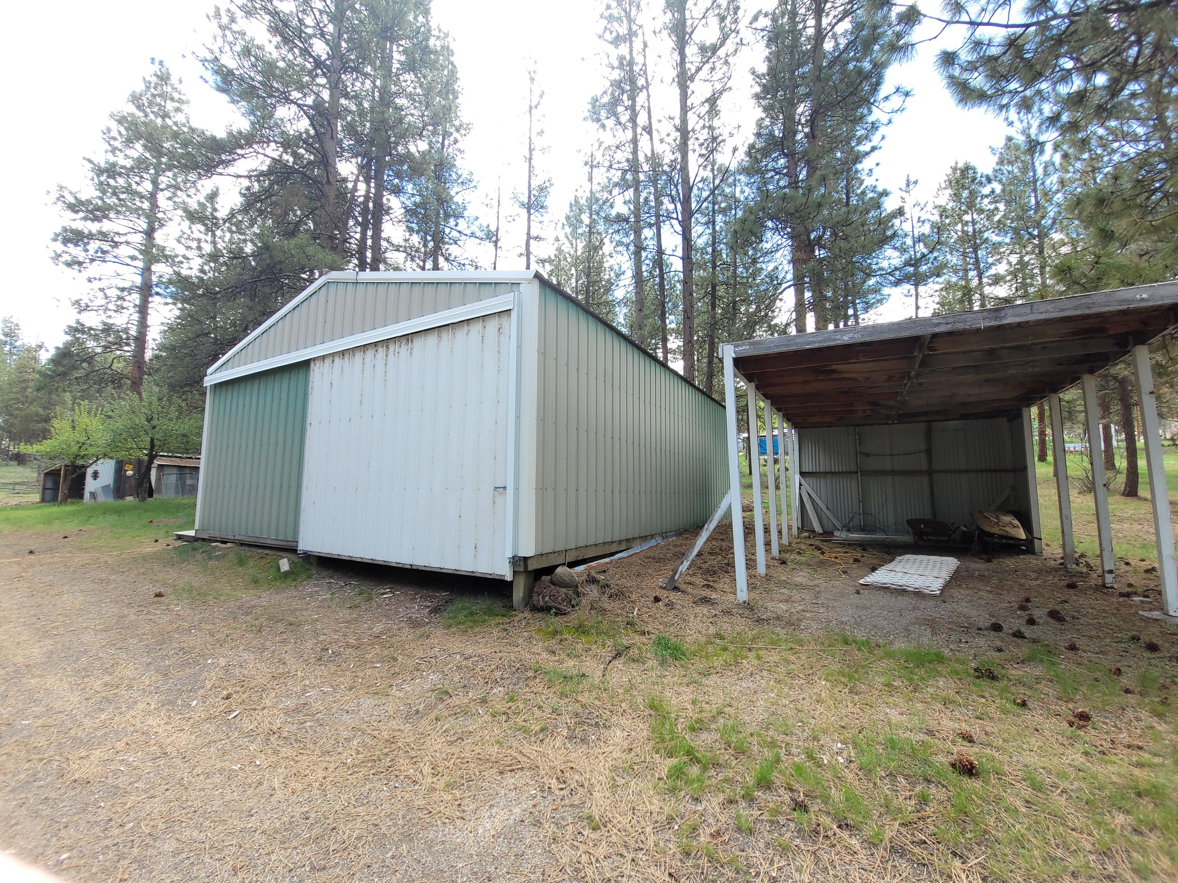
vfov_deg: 89.9
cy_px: 442
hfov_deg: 106.2
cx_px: 589
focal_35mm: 13
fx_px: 442
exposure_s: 1/164
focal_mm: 1.74
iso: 40
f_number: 2.2
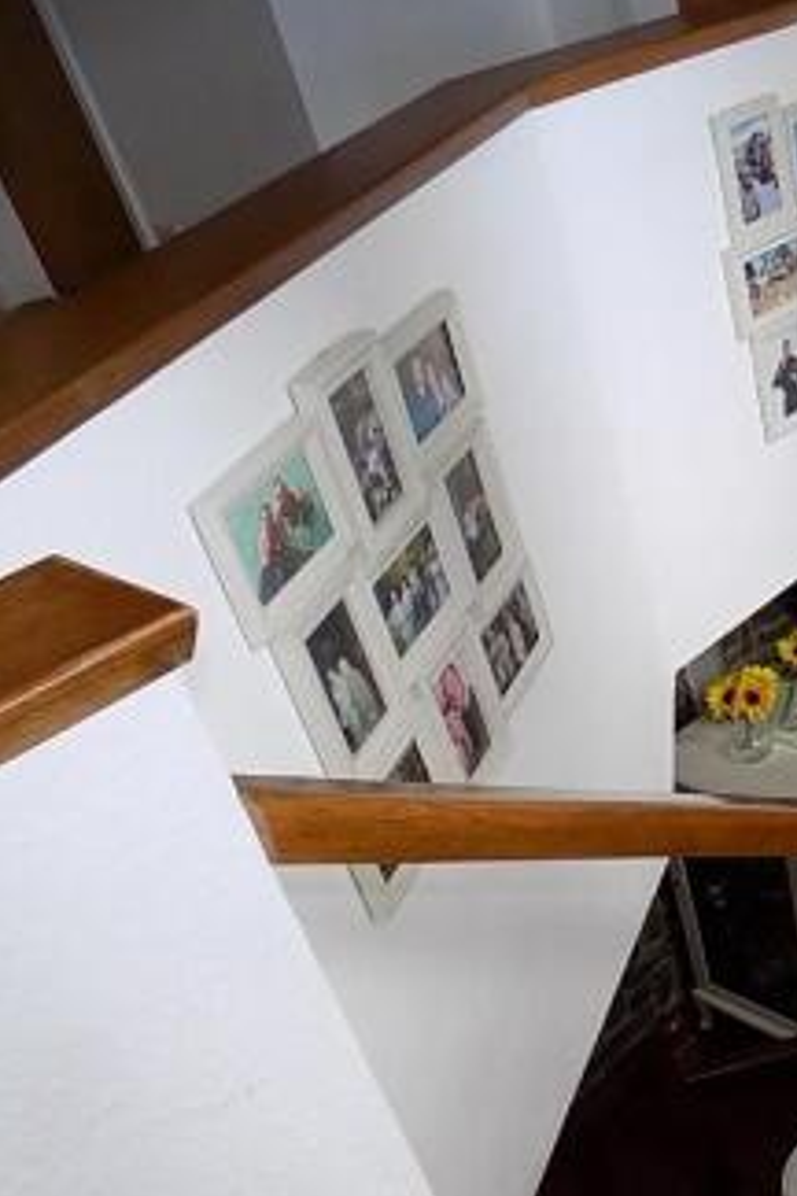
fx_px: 1428
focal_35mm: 43
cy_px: 762
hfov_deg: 26.0
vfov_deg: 45.0
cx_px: 1068
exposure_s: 1/30
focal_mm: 4
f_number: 3.1
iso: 125
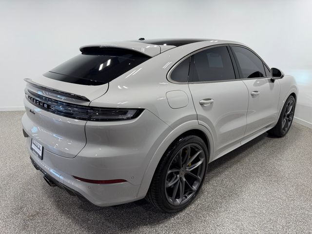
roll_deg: -0.5
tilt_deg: -16.1
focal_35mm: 24
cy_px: 117
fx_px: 216
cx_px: 156
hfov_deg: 71.6
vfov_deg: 56.8
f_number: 1.78
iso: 64
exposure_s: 1/178
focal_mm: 6.76
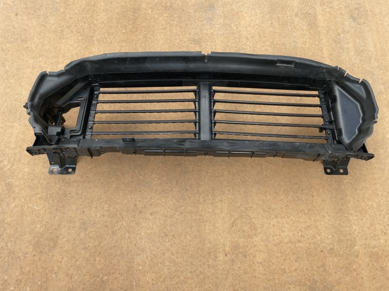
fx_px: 292
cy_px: 146
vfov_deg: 53.0
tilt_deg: -61.7
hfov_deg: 67.3
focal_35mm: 26
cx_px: 194
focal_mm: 4.2
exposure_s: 1/306
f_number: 1.6
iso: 32
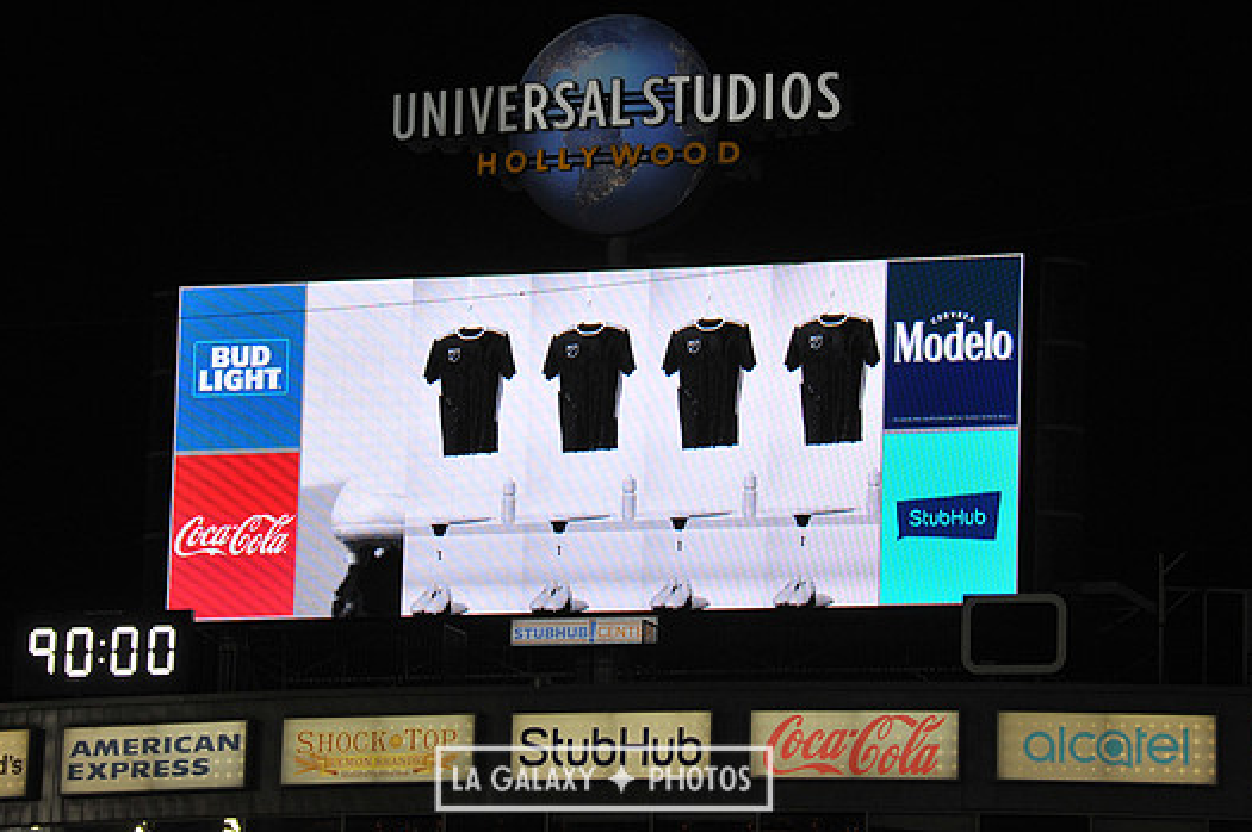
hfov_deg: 10.3
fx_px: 6914
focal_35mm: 199
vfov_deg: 6.9
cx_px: 603
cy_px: 420
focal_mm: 180
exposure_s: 1/400
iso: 1600
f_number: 10
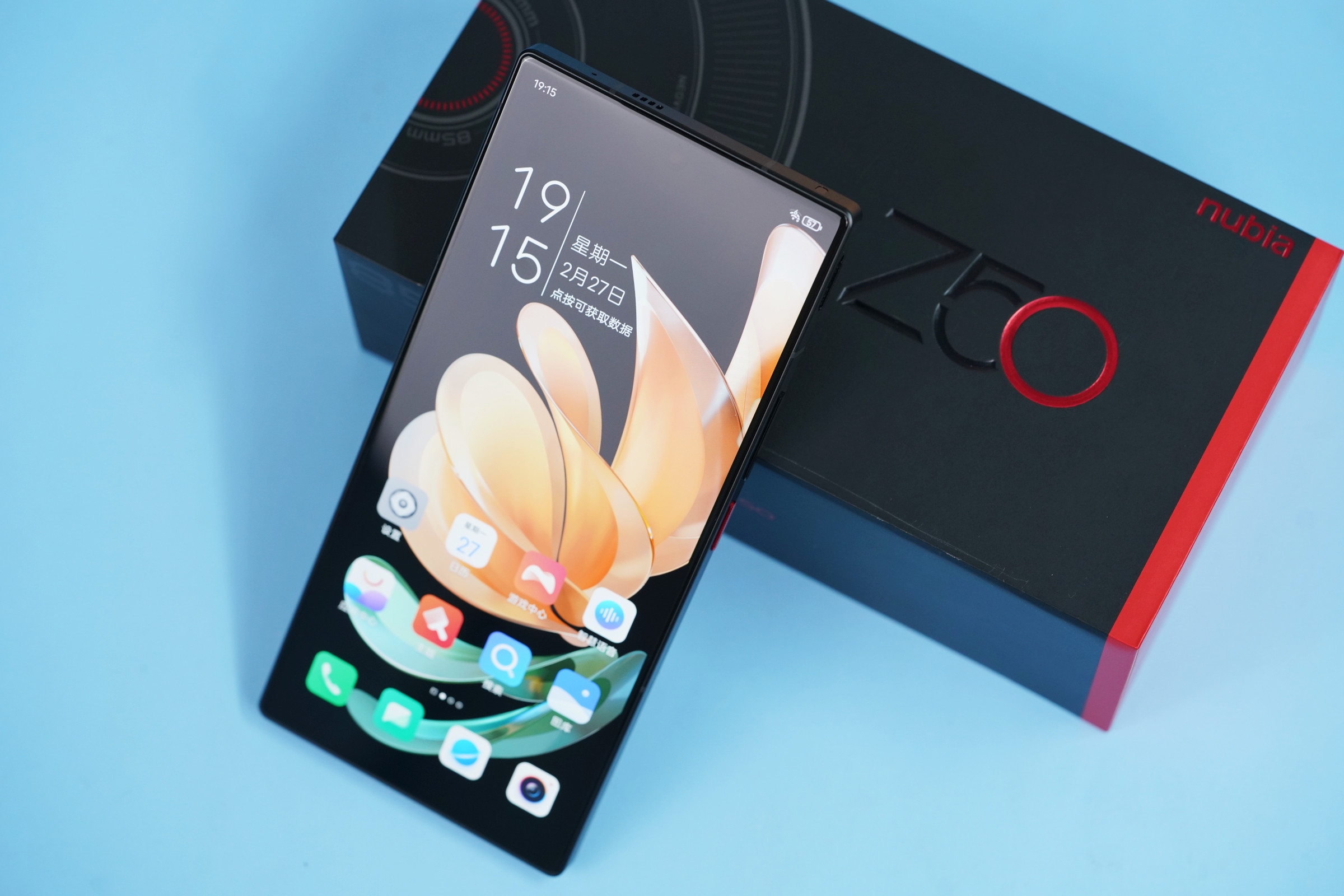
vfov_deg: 15.2
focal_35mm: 90
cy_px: 448
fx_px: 3360
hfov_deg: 22.6
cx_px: 672
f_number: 5
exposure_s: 1/100
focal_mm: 90
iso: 800
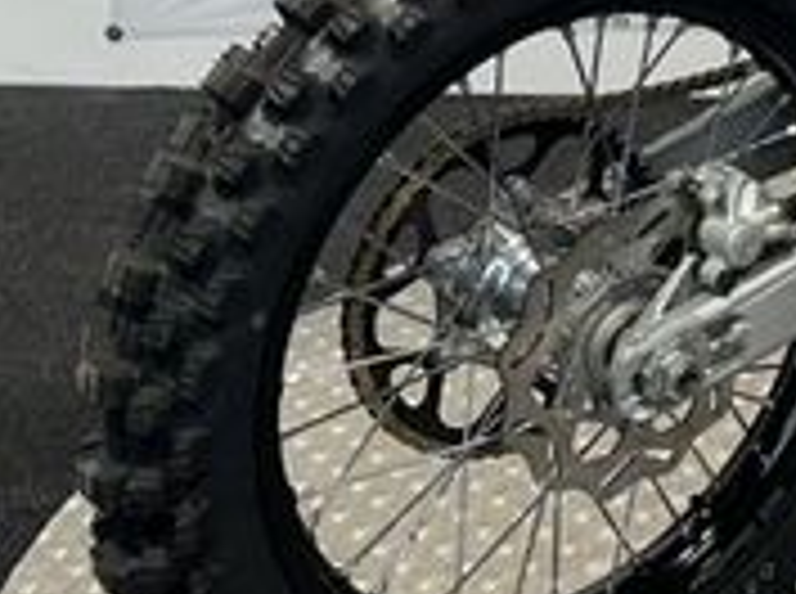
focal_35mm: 87
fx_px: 1997
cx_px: 1075
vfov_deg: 16.0
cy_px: -198
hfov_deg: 20.3
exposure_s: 1/100
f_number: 1.78
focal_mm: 6.86
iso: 80
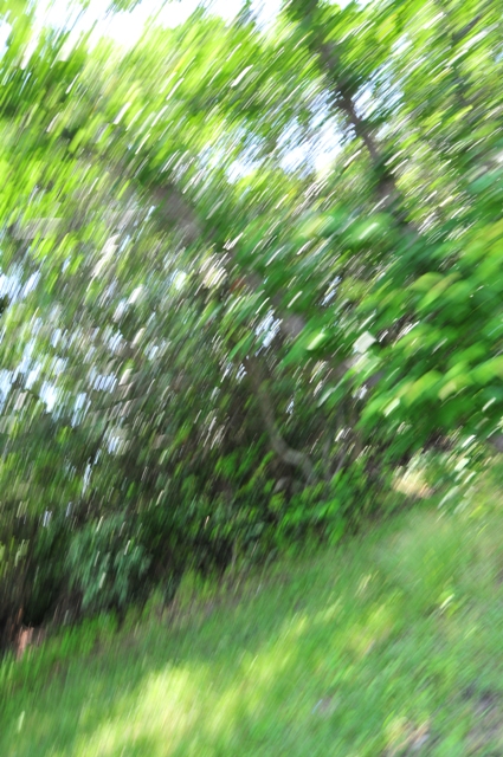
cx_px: 252
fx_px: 567
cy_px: 378
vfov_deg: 67.4
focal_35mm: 27
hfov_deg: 47.8
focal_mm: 18
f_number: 8
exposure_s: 1/30
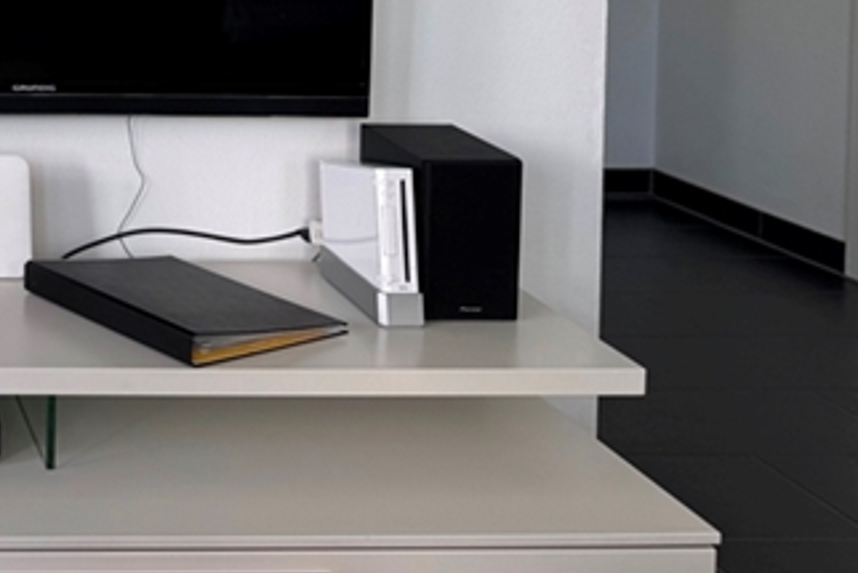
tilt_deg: -2.4
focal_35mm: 62
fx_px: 1478
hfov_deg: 28.1
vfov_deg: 20.5
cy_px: -115
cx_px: -184
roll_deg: +0.0
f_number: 1.78
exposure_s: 1/121
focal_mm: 6.76
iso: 64
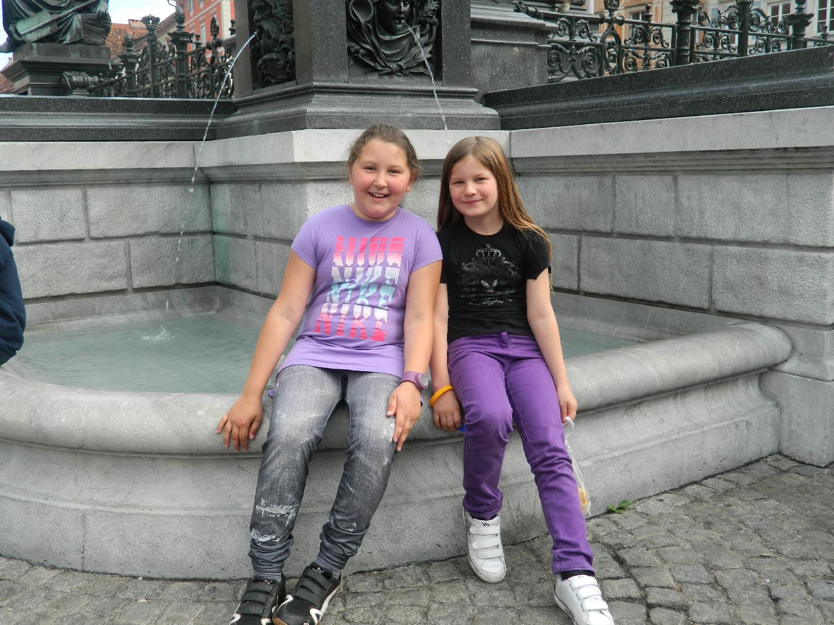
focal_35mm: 35
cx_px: 417
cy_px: 312
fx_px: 843
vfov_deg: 40.7
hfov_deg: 52.6
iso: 80
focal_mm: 6.2
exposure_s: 1/320
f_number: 3.3
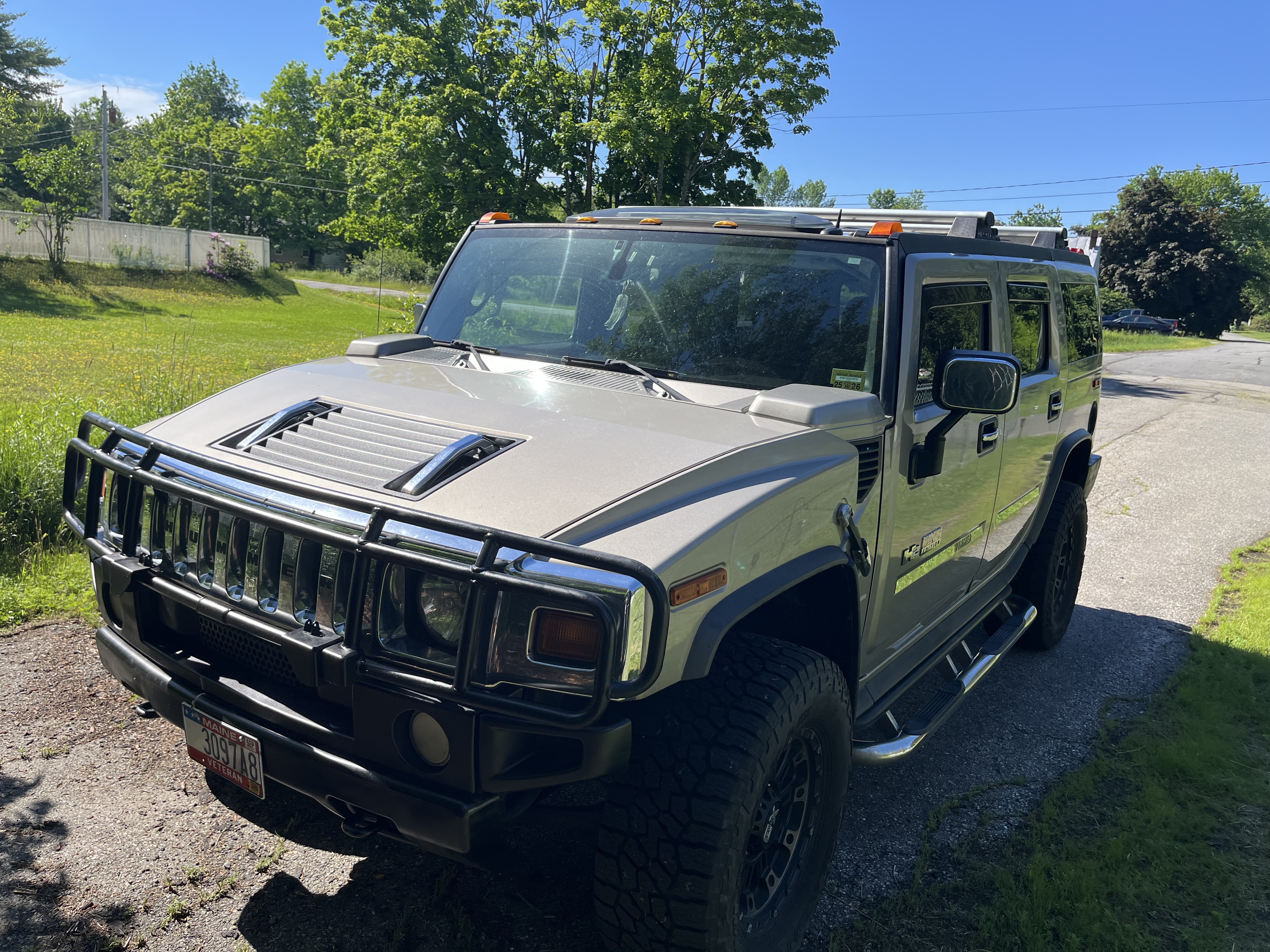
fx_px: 954
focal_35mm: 26
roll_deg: -5.2
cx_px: 635
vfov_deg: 53.1
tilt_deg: -9.2
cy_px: 476
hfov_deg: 67.3
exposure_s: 1/2024
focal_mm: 5.1
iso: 50
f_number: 1.6
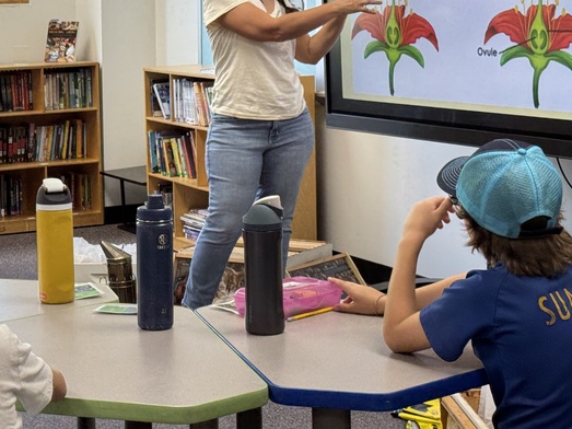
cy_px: 177
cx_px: 100
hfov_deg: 20.6
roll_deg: +1.6
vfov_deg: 15.7
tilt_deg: -9.1
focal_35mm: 94
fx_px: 1553
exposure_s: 1/120
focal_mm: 6.76
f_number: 1.78
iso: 80
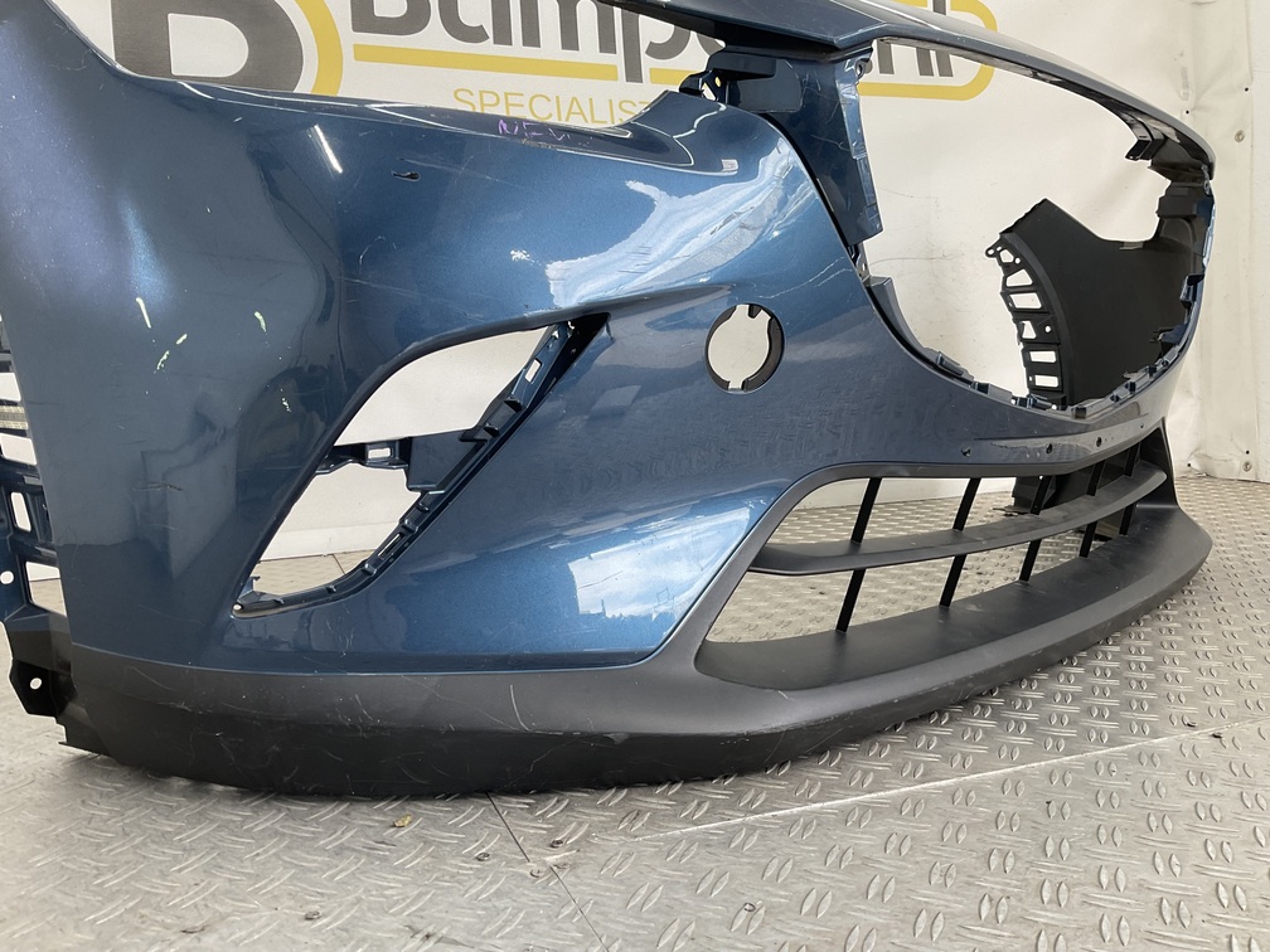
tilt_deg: -6.7
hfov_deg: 61.7
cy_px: 476
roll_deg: +0.0
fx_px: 1064
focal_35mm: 29
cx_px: 635
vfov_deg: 48.2
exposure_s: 1/120
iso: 25
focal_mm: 3
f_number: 1.8
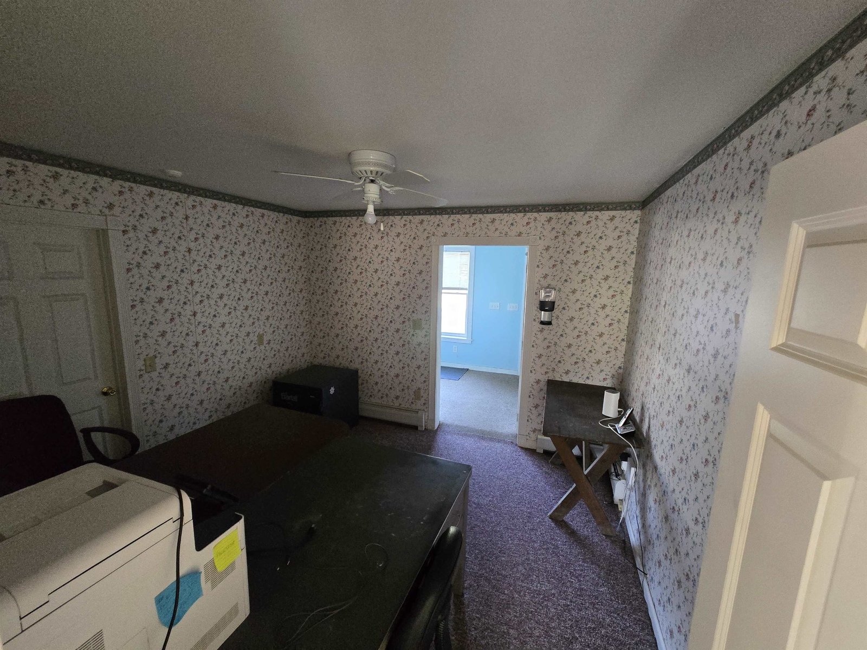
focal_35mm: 13
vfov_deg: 89.9
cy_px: 325
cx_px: 434
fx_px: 326
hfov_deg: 106.2
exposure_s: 1/60
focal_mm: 2.2
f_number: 2.2
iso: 1000
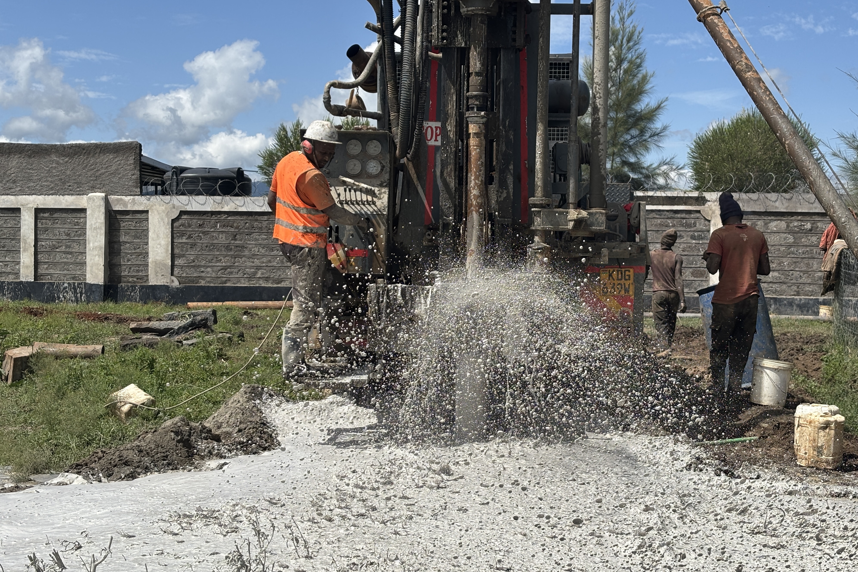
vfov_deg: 24.6
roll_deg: -0.9
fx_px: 1311
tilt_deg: -1.3
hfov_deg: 36.2
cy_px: 276
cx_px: 432
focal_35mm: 55
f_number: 1.6
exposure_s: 1/3788
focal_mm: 5.96
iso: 40
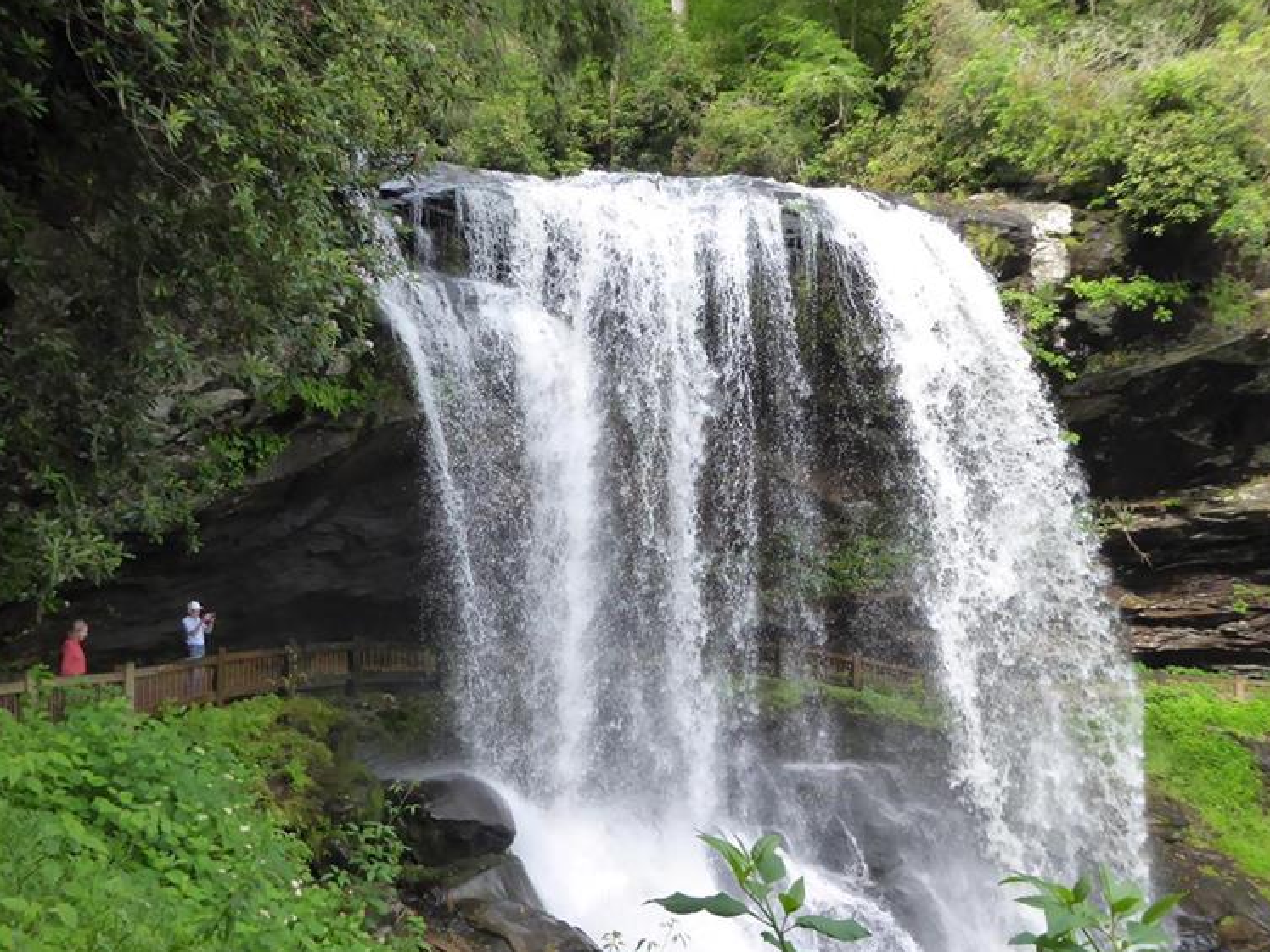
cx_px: 610
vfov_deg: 45.4
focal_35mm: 31
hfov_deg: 58.3
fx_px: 1137
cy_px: 502
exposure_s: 1/250
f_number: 3.5
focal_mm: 5
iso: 400
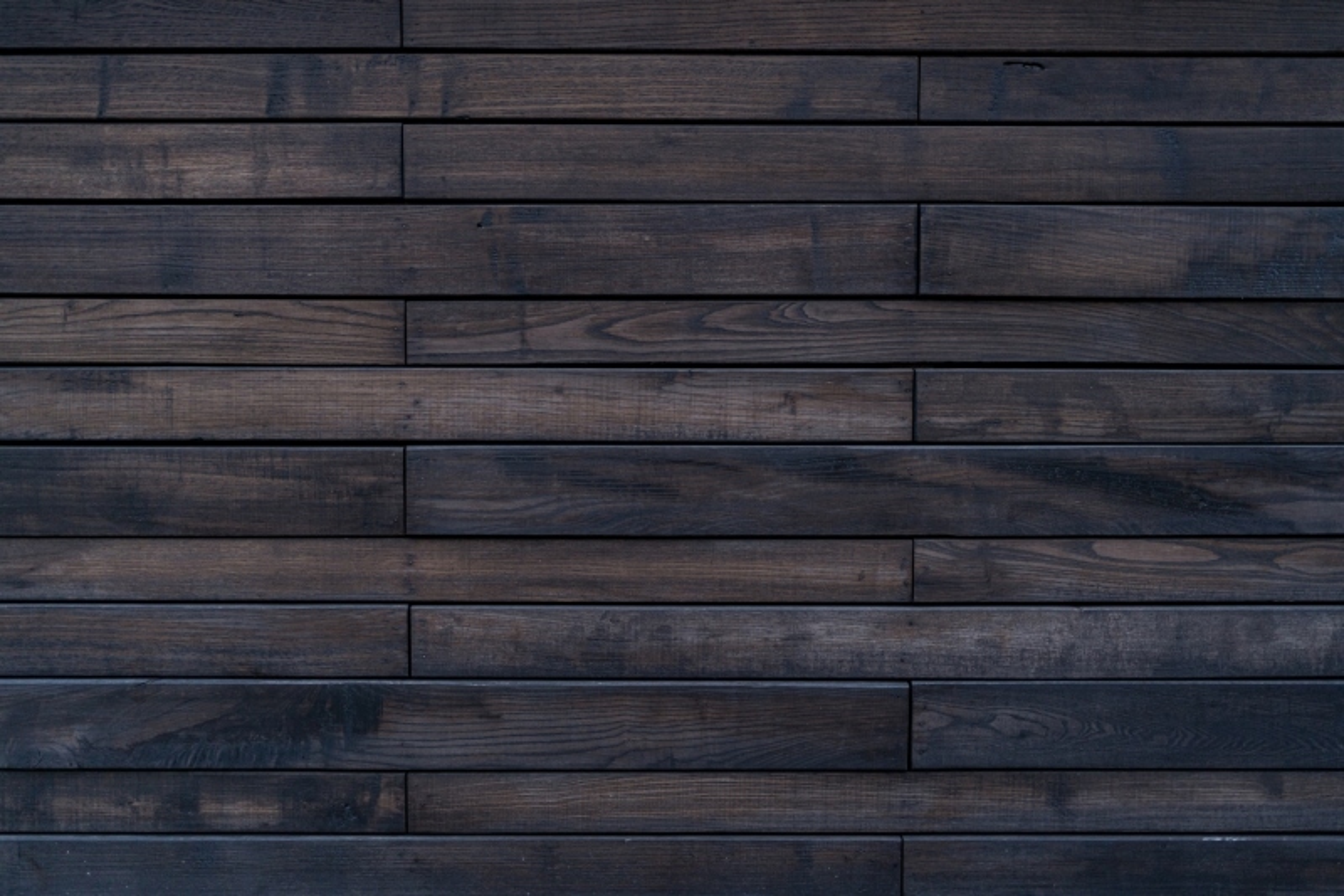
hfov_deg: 54.4
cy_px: 448
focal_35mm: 35
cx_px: 672
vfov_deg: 37.8
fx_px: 1306
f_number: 2
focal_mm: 35
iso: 500
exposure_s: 1/160
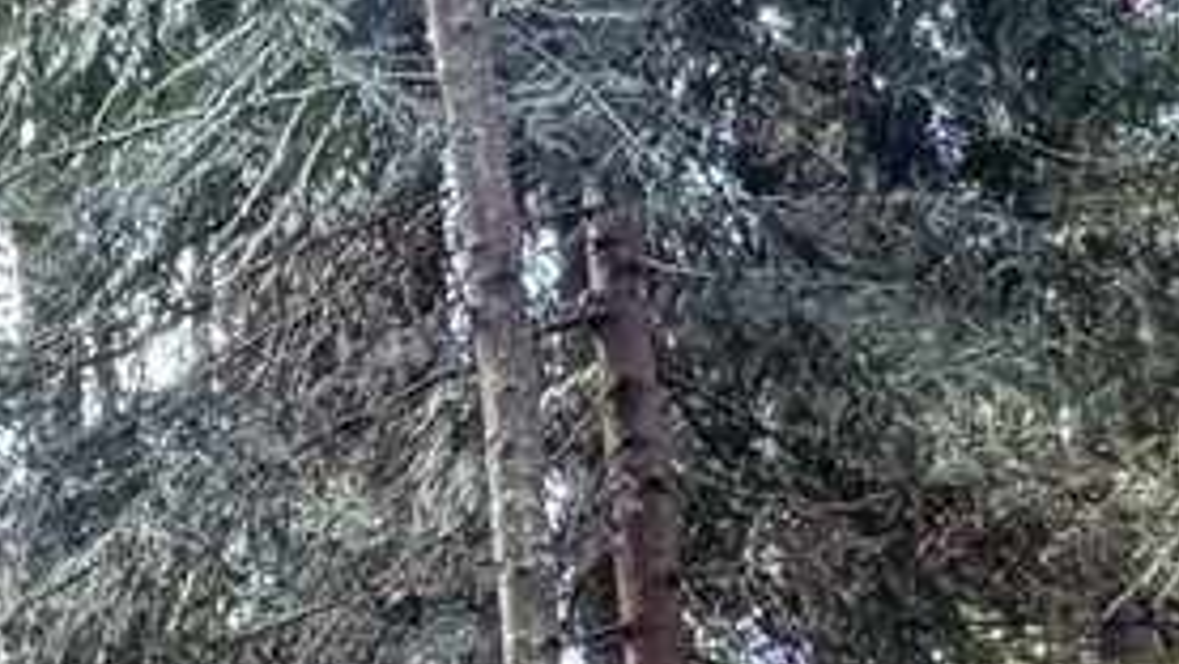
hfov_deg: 22.3
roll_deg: +1.4
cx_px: -243
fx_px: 2752
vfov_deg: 12.4
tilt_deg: +7.7
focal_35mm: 88
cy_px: 1243
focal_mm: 2.22
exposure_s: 1/60
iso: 500
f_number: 2.2
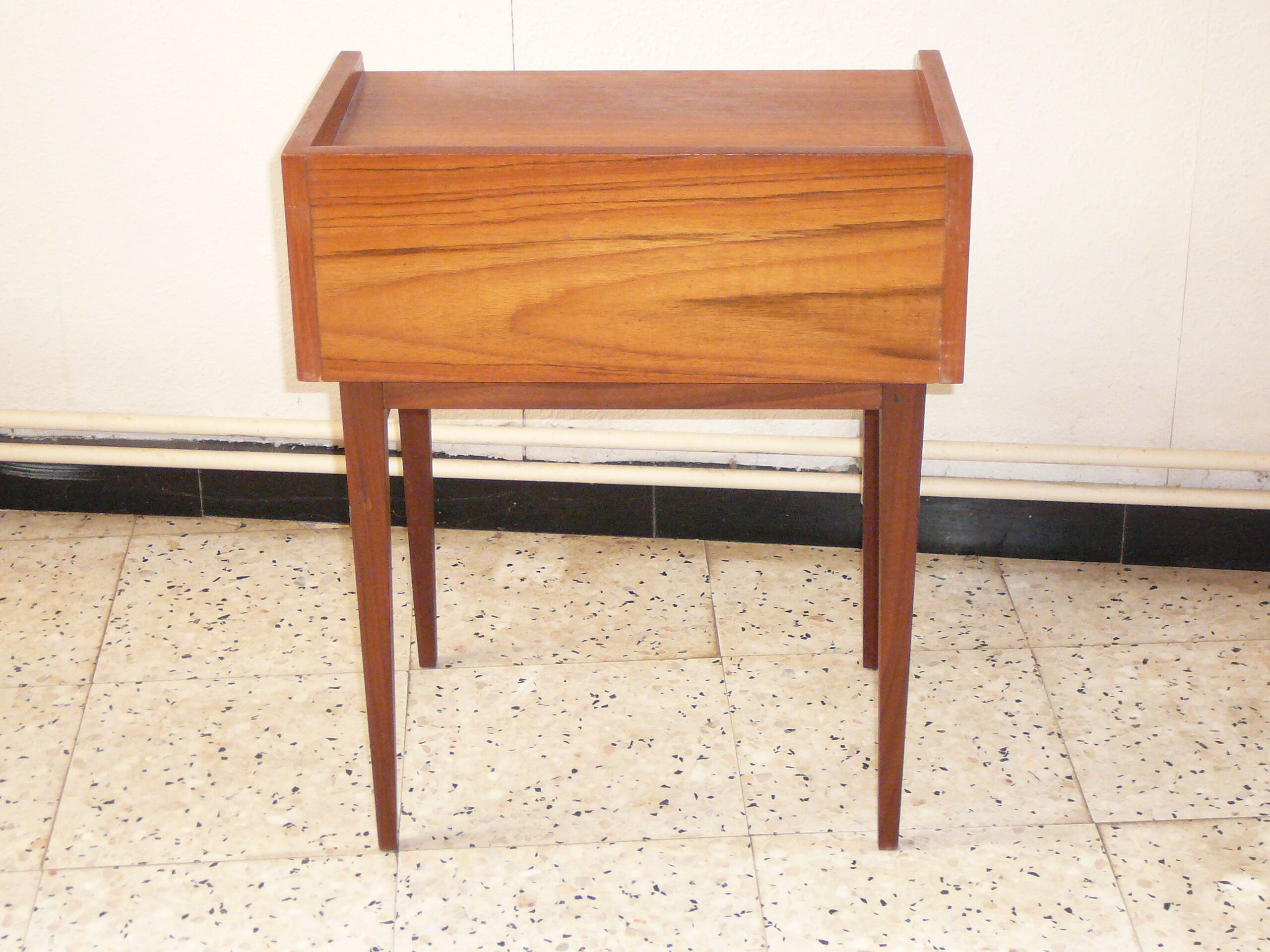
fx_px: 2605
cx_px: 635
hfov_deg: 27.4
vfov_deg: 20.7
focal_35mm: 71
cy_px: 476
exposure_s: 1/30
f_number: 3.7
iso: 400
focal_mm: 10.5
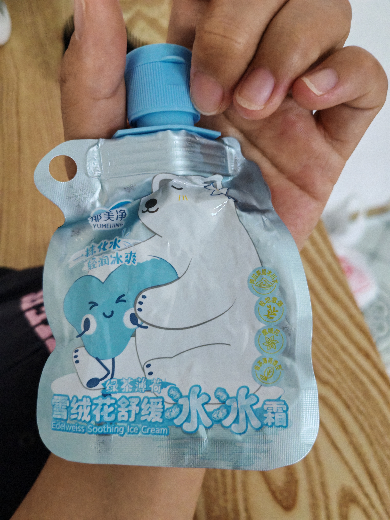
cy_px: 260
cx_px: 195
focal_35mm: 27
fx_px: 406
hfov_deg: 51.4
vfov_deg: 65.3
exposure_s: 1/33
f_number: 1.95
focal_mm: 5.52
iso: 1250
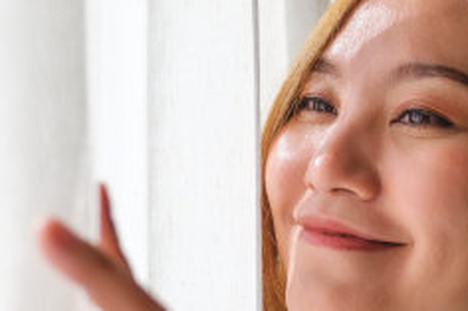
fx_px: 1247
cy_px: 240
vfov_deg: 14.2
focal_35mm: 96
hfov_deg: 21.2
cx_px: 278
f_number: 2.8
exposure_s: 1/1400
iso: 160
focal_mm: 24.9
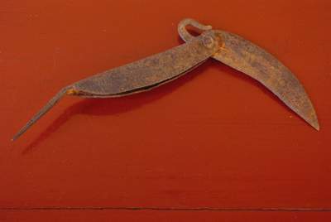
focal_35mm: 60
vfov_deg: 22.7
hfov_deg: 33.4
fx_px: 552
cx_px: 166
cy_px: 111
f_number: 6.7
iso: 1600
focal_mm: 40
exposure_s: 1/15
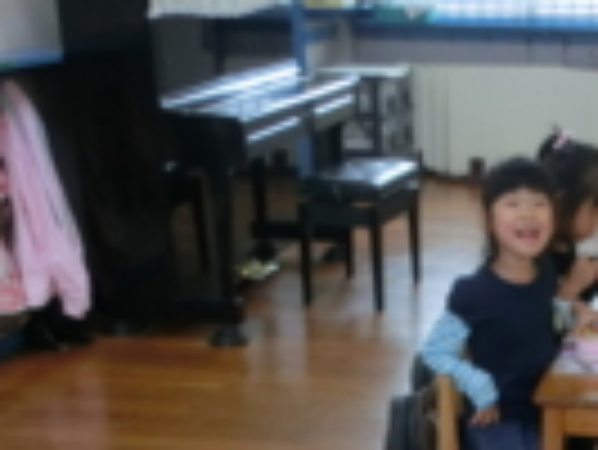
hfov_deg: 26.3
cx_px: 513
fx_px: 1245
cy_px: 630
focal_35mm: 72
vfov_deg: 18.6
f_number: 3
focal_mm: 4.24
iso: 160
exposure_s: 1/60
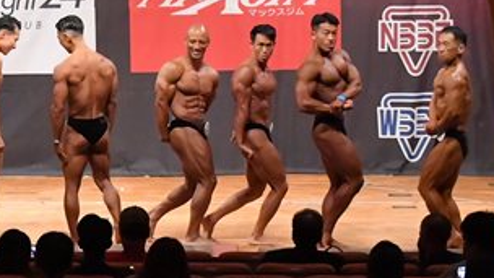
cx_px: 102
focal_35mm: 219
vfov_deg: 5.5
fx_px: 2869
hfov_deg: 9.8
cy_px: 111
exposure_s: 1/400
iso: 11400
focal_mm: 55
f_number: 5.6
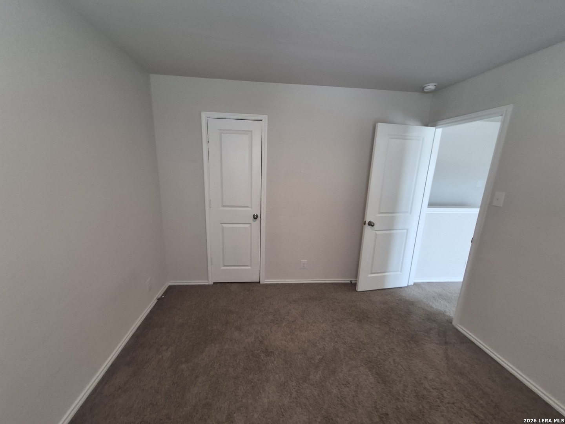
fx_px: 212
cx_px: 282
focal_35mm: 13
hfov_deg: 106.2
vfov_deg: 89.9
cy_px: 212
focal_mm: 1.74
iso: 200
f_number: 2.2
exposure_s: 1/60
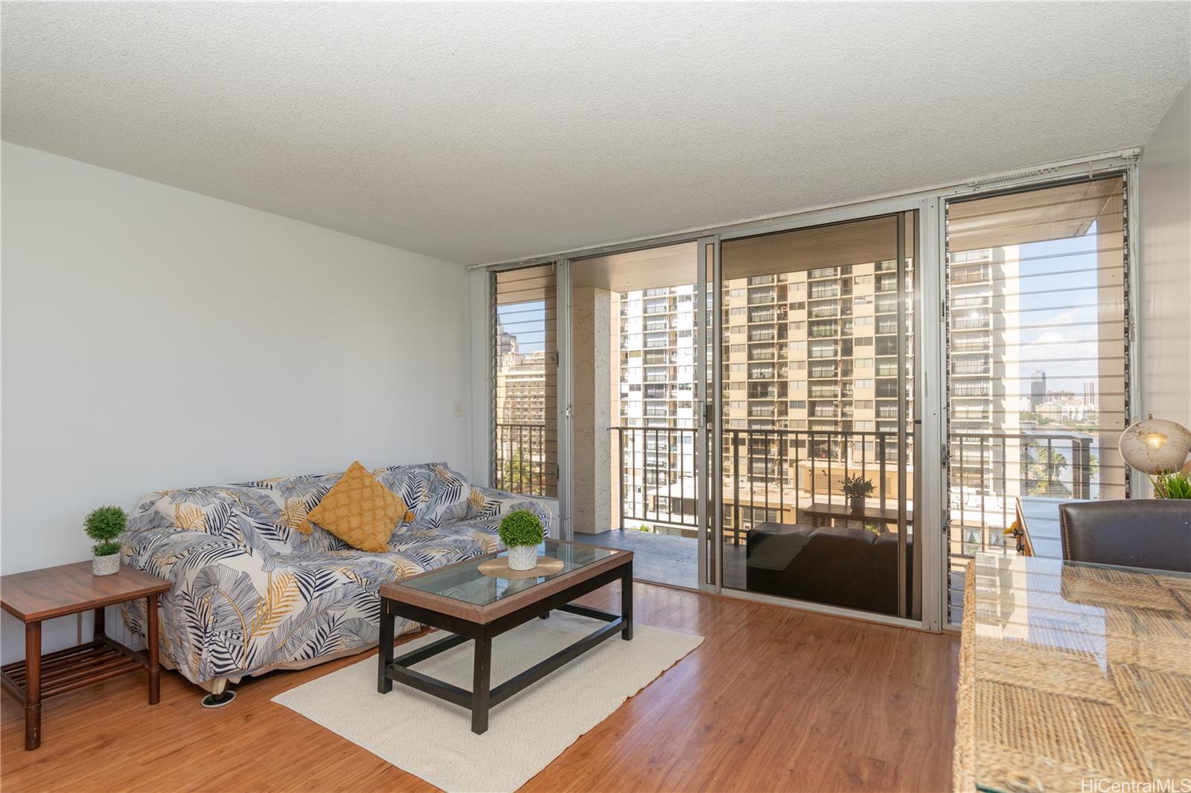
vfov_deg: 70.4
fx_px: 562
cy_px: 396
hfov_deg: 93.3
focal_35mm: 17
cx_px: 596
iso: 160
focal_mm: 17
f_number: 8
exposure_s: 1/80
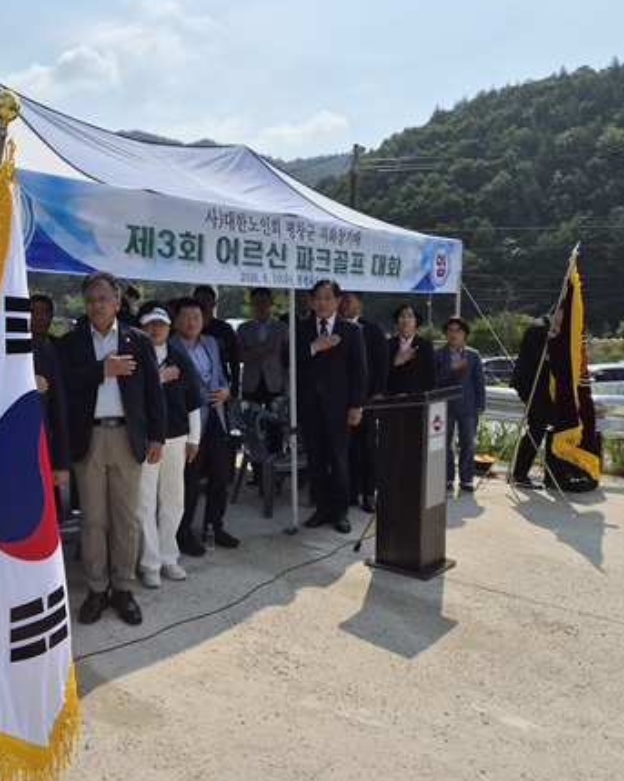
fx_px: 785
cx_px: 136
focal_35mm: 34
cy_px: 367
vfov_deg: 52.8
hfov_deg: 41.7
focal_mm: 5.4
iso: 50
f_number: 1.8
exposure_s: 1/7696
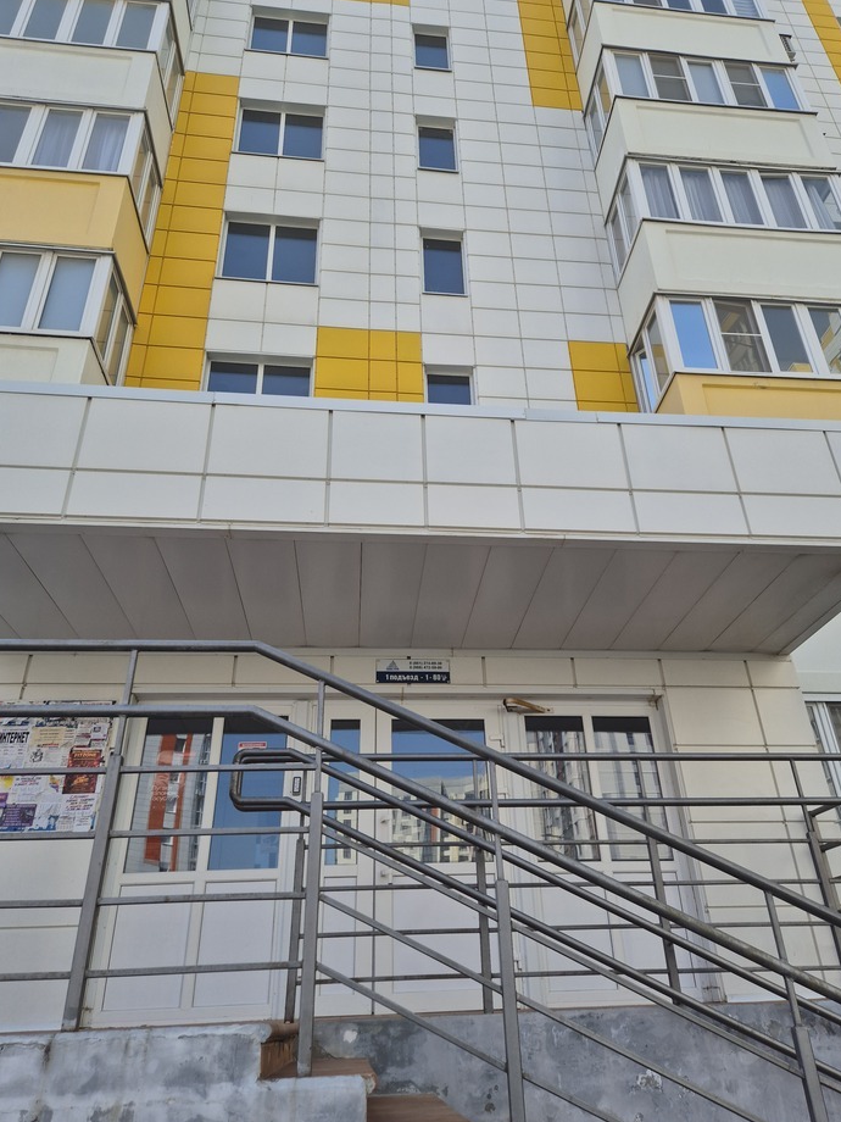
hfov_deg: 54.8
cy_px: 532
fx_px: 810
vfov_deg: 69.3
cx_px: 447
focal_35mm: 25
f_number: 1.8
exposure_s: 1/882
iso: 25
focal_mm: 5.4
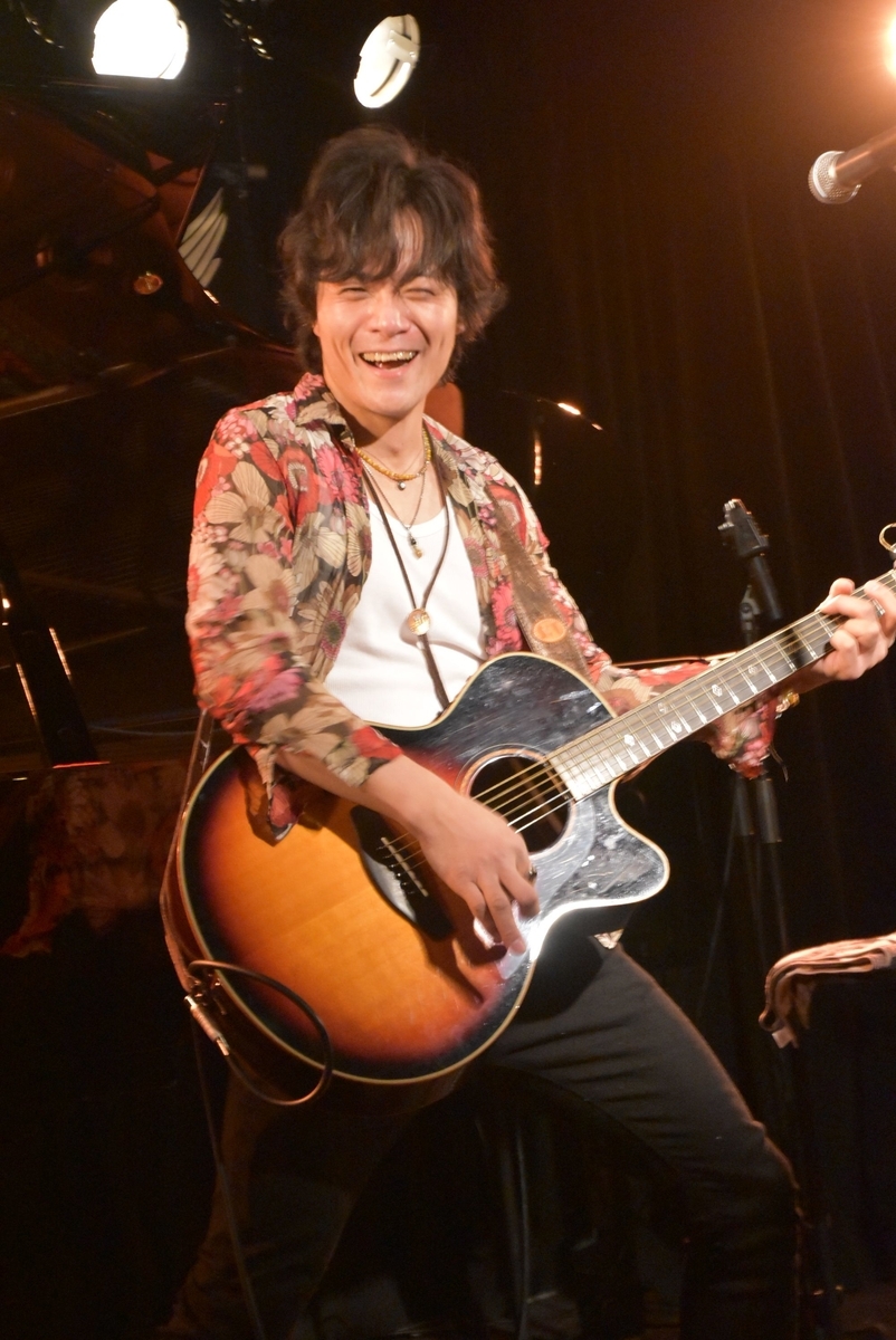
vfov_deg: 23.4
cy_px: 670
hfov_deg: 15.7
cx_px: 448
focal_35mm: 87
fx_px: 3242
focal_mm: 58
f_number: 5
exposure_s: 1/60
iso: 6400
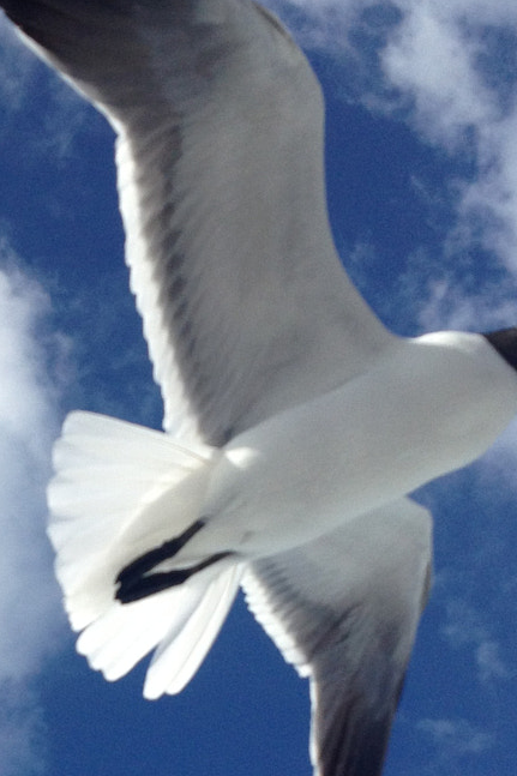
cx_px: -11
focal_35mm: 90
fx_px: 1940
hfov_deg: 14.9
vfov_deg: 22.3
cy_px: 613
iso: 50
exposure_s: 1/2907
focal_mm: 4.28
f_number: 2.4
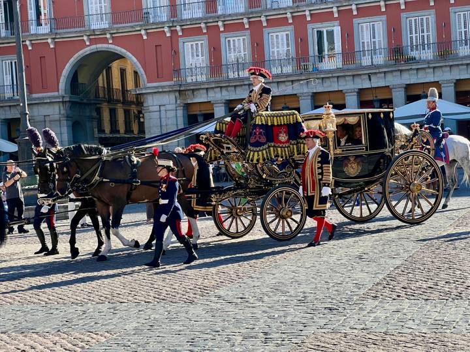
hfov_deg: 25.3
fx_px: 1045
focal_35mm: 77
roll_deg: +4.0
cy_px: 176
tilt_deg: -1.4
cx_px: 235
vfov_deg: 19.1
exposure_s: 1/293
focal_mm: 9
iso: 32
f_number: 2.8
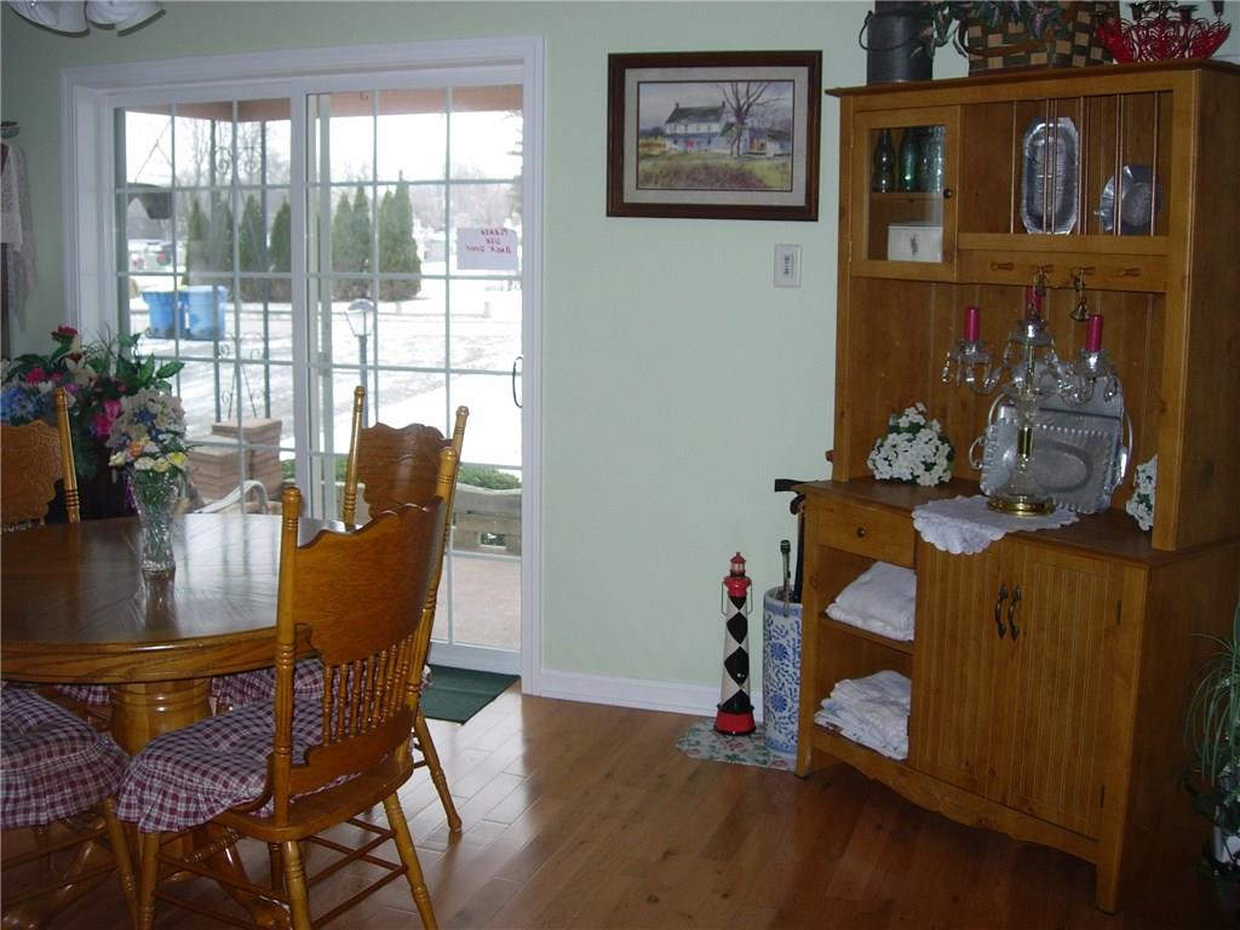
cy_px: 465
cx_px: 620
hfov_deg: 49.0
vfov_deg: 37.7
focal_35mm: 38
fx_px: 1361
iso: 79
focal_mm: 7.8
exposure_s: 1/64
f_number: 2.8
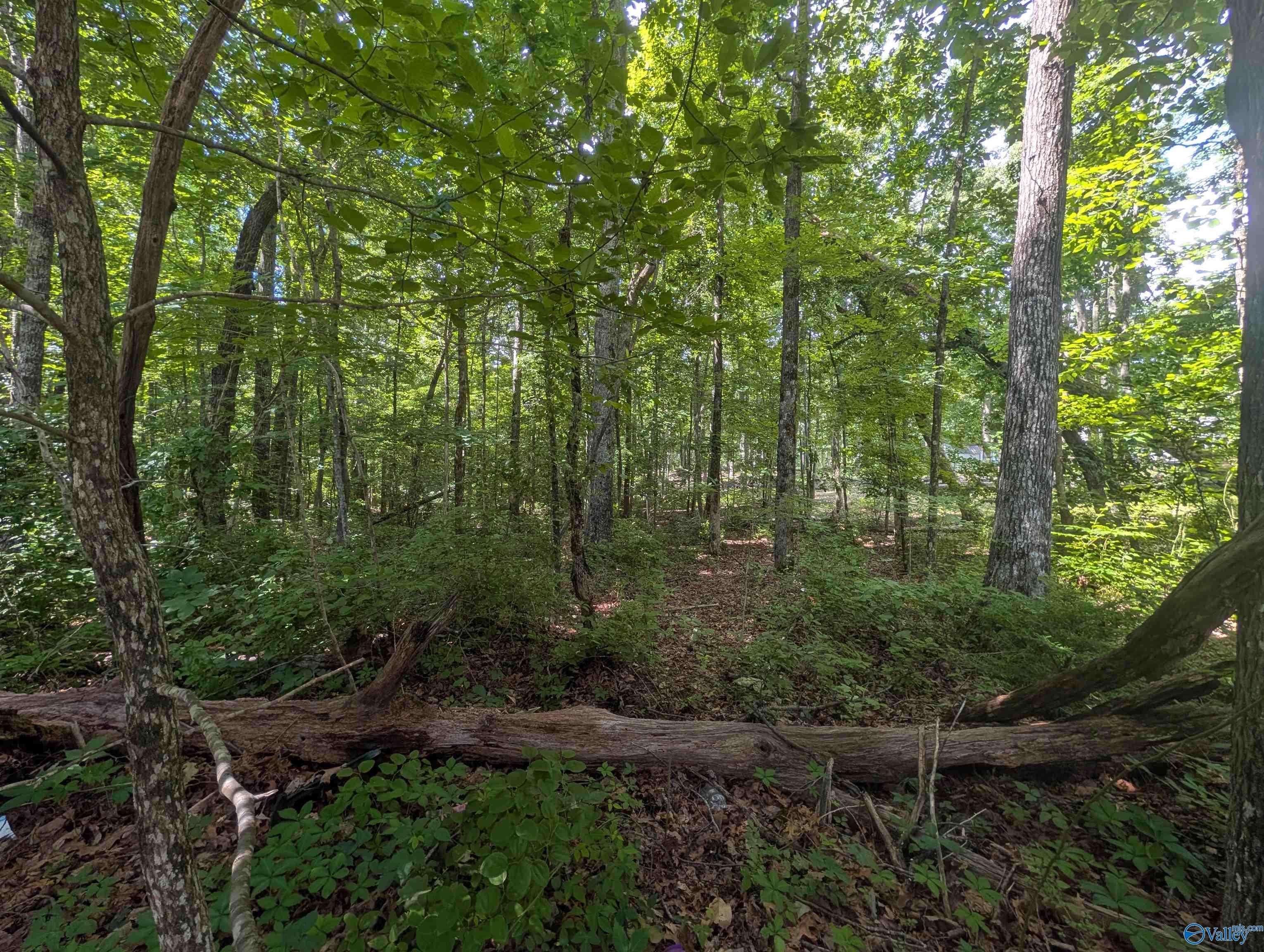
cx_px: 632
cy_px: 476
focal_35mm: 12
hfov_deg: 110.5
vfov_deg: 94.6
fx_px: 439
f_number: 1.7
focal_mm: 2.02
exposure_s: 1/207
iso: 48
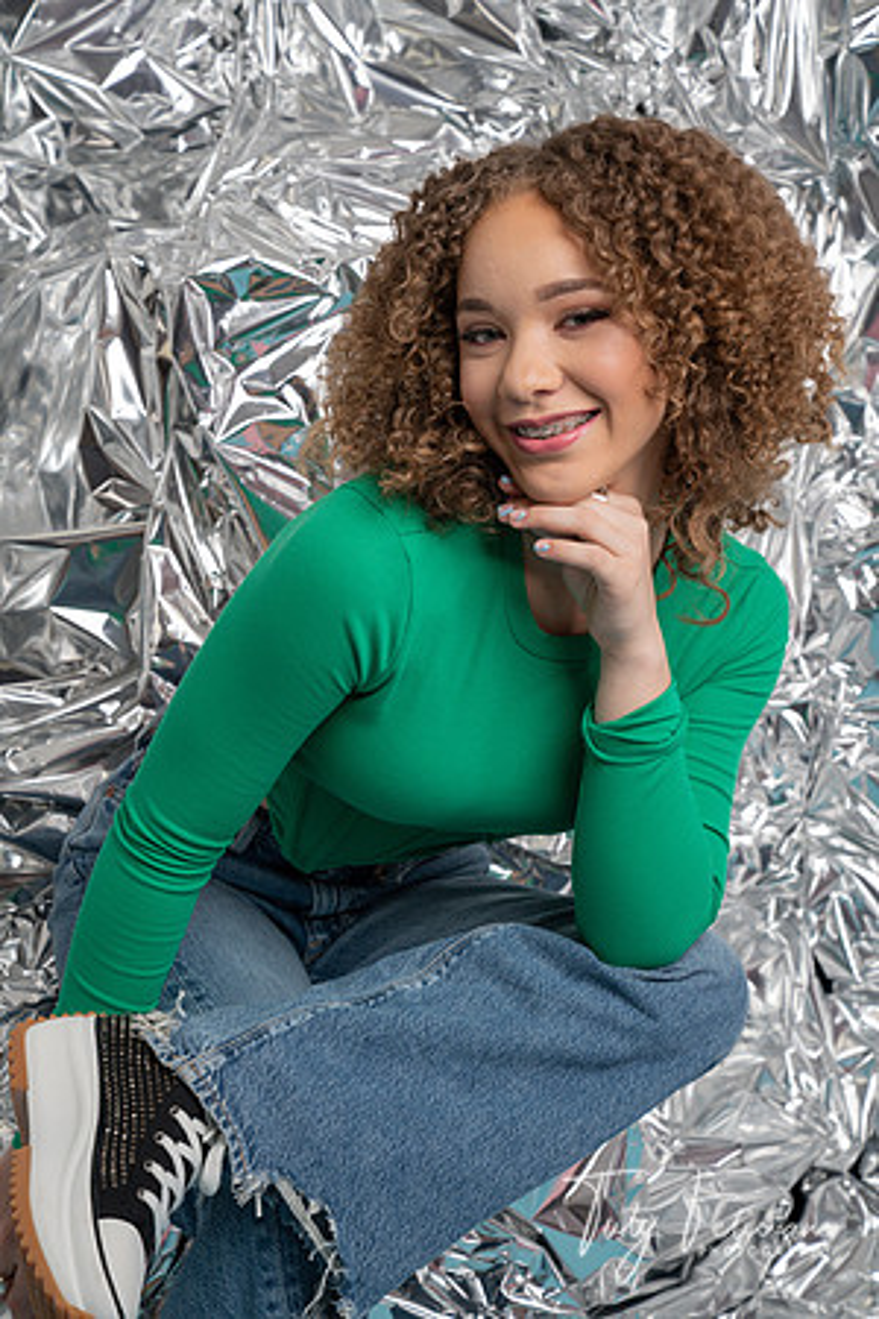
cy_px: 660
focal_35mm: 68
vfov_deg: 29.7
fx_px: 2490
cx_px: 440
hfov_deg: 20.0
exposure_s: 1/250
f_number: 7.1
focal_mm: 68
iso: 400
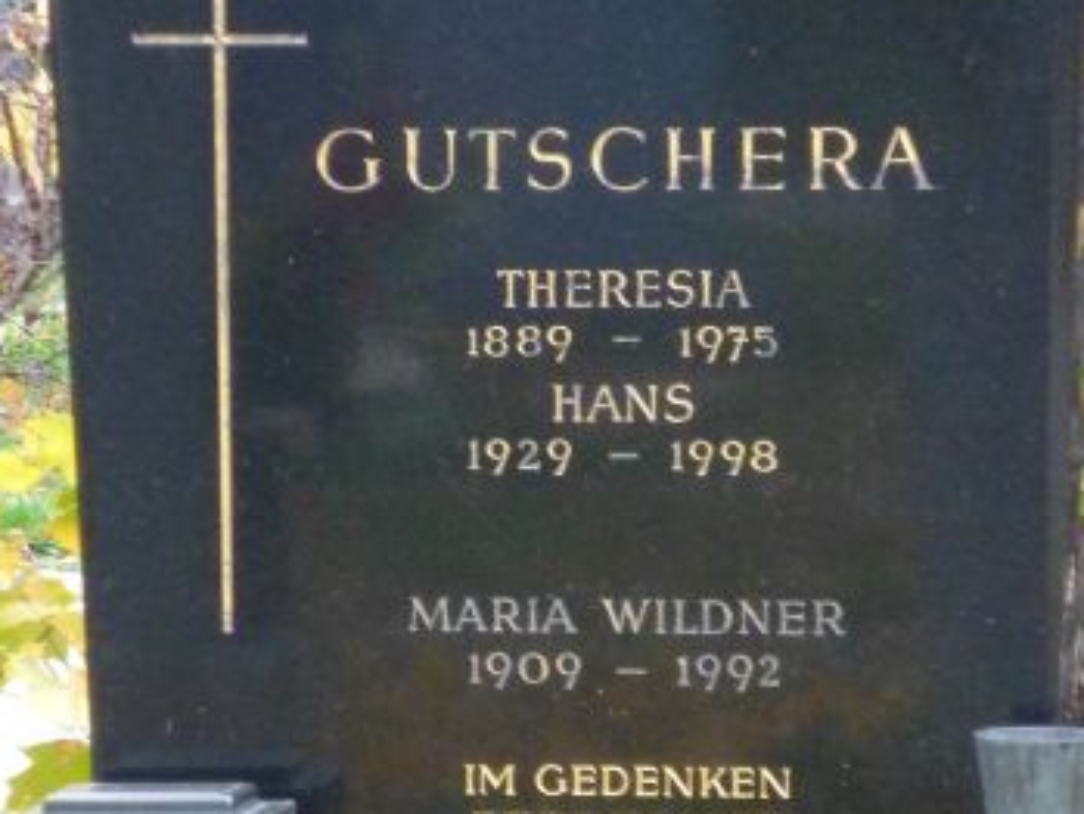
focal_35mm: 332
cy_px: 429
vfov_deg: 4.5
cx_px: 413
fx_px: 10400
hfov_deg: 6.0
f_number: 5.4
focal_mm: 25.9
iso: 800
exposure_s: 1/60
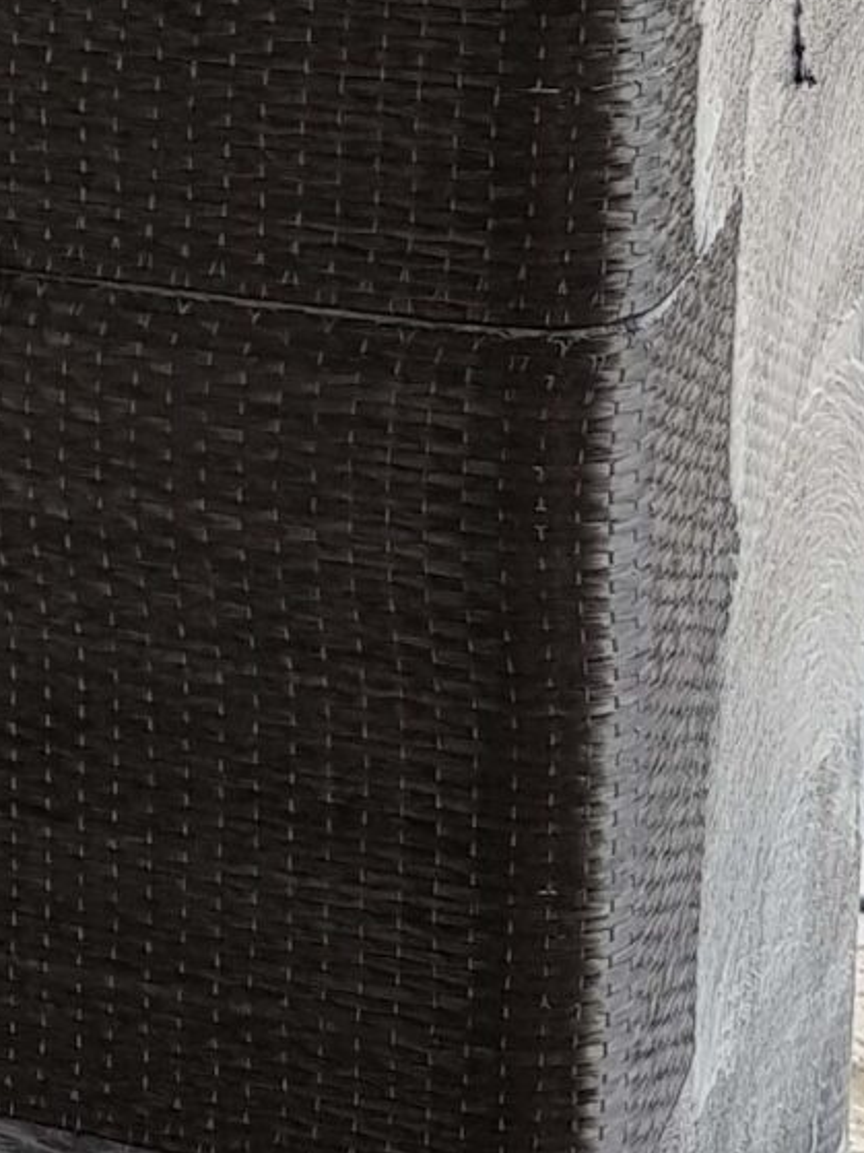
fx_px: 3962
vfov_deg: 16.3
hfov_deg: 11.9
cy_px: 68
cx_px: -408
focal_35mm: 119
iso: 40
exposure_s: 1/634
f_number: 1.7
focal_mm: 4.2
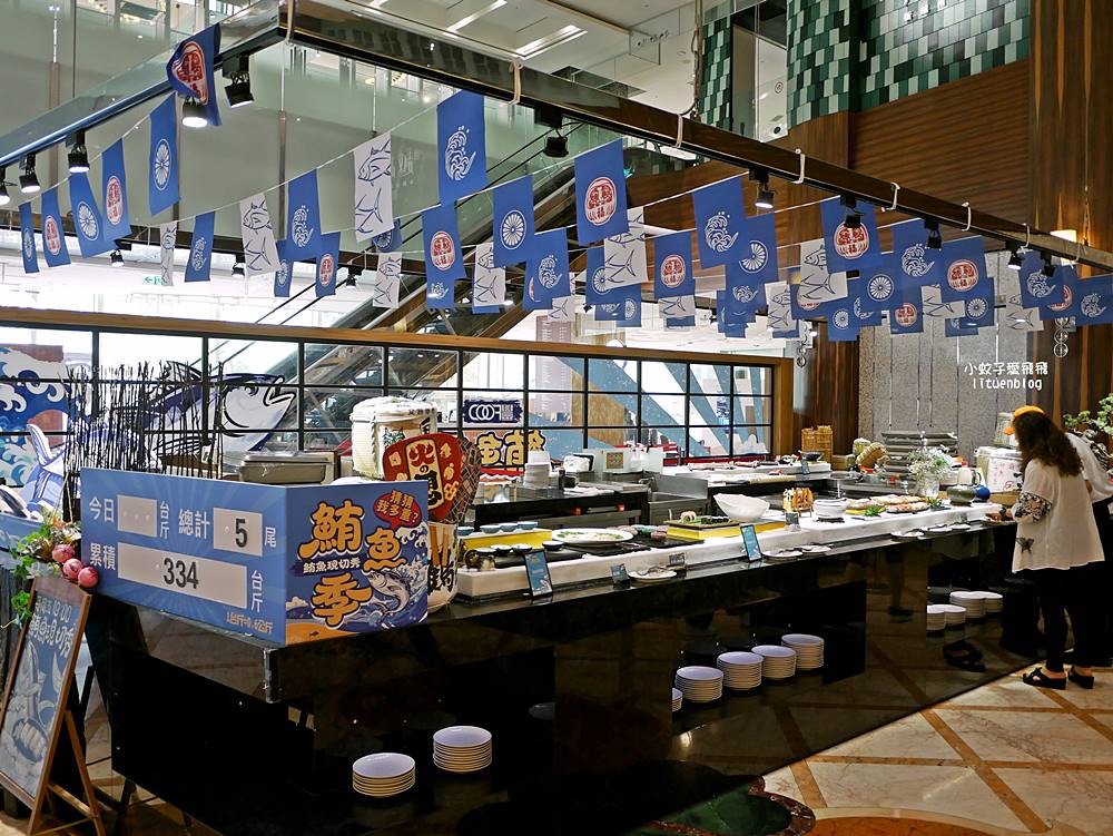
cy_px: 418
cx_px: 556
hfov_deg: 63.4
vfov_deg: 49.8
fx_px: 901
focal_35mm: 28
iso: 400
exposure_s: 1/60
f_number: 2.5
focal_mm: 14
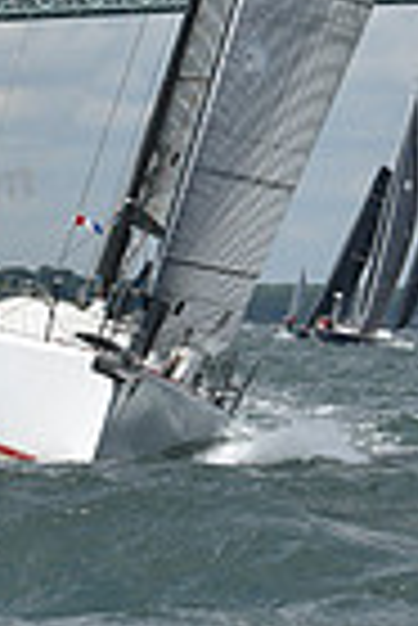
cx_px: 267
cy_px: -509
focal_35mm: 408
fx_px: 7088
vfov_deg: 5.0
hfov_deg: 3.4
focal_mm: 98
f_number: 9
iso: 250
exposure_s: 1/1000
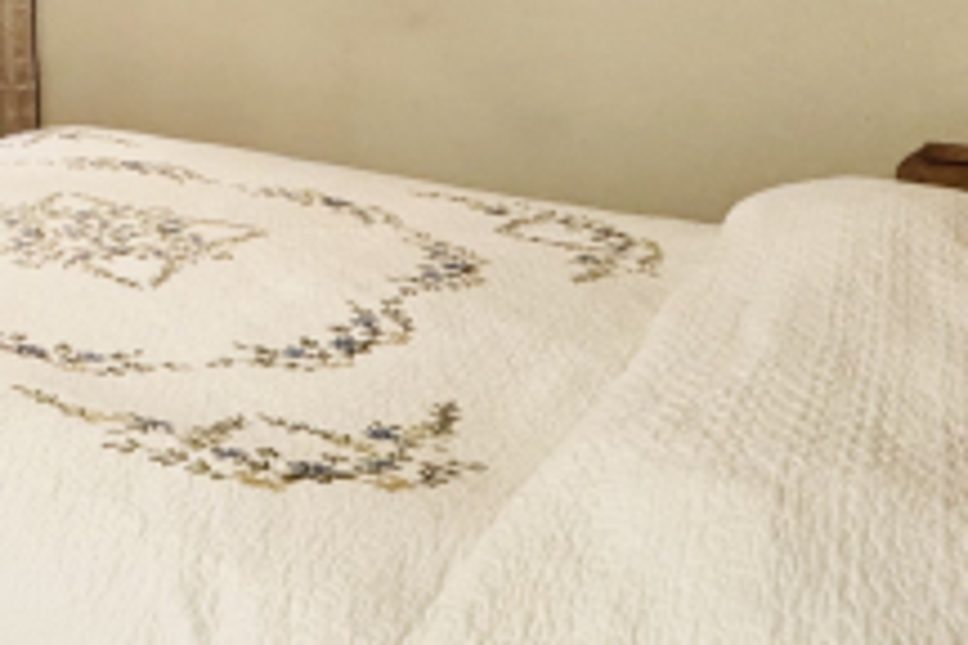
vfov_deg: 27.3
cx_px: -231
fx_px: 1210
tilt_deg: -2.4
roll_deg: +0.8
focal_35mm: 45
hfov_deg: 33.9
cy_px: -72
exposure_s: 1/60
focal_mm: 2.22
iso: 800
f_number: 2.2
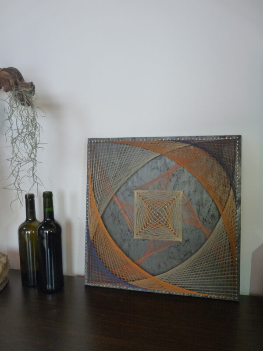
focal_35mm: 27
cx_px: 132
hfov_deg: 51.4
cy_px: 176
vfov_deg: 65.3
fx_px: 274
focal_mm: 4.8
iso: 400
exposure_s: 1/13
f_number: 2.8
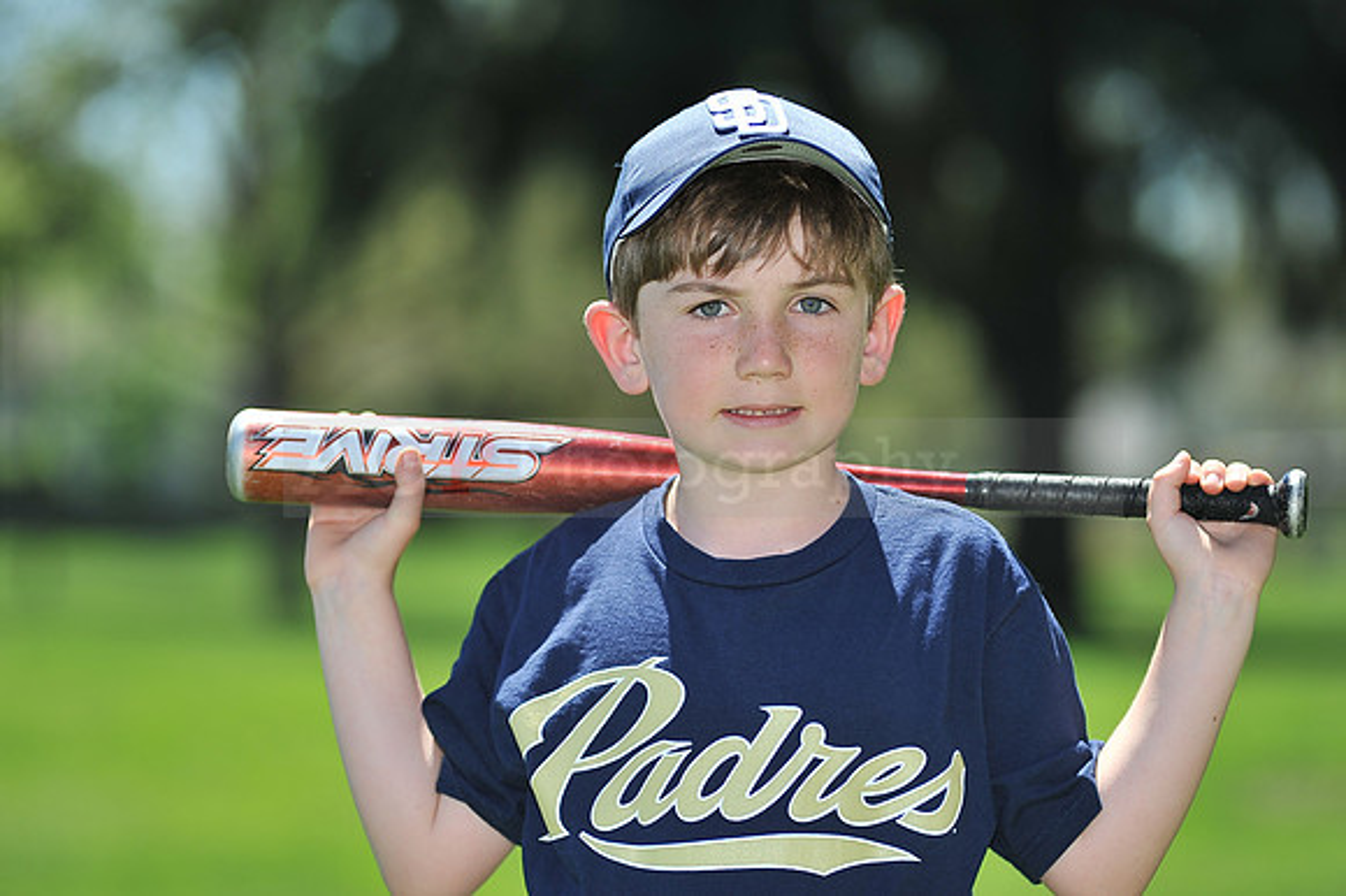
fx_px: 6726
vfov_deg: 7.6
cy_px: 448
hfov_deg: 11.4
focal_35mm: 180
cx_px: 673
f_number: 4.5
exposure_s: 1/1250
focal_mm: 180
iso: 200
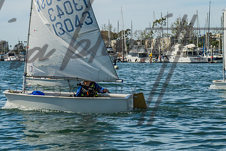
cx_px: 111
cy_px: 43
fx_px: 728
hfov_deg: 17.6
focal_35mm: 116
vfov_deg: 11.8
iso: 250
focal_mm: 74
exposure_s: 1/500
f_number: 10
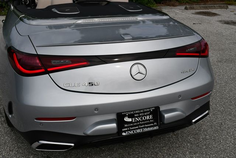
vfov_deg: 33.5
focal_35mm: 40
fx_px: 262
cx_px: 118
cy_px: 79
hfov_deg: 48.4
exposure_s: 1/500
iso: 100
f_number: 10
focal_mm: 20
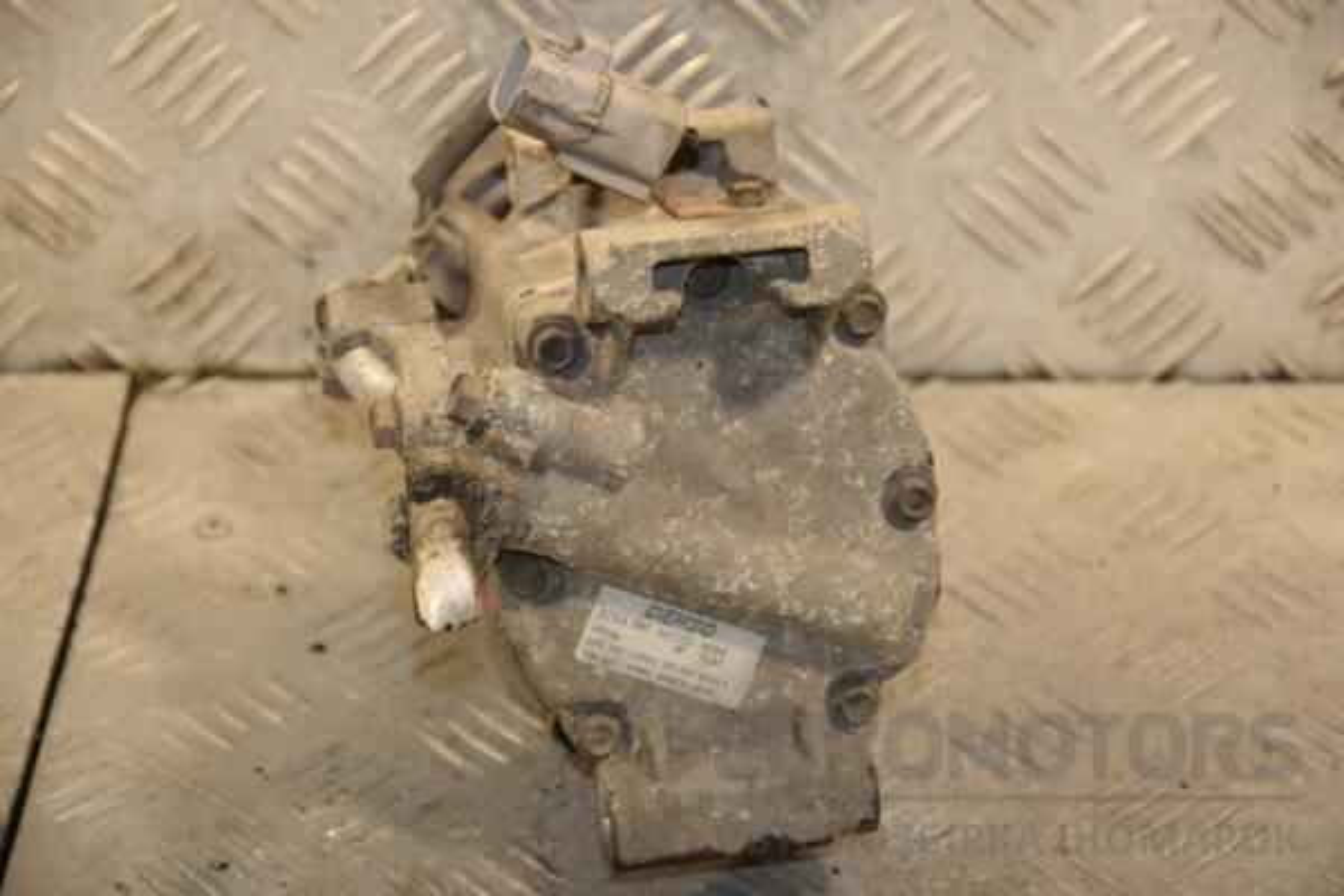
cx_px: 672
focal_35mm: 135
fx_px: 5040
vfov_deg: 10.2
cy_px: 448
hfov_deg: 15.2
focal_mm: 90
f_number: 6.3
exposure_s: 1/200
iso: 800
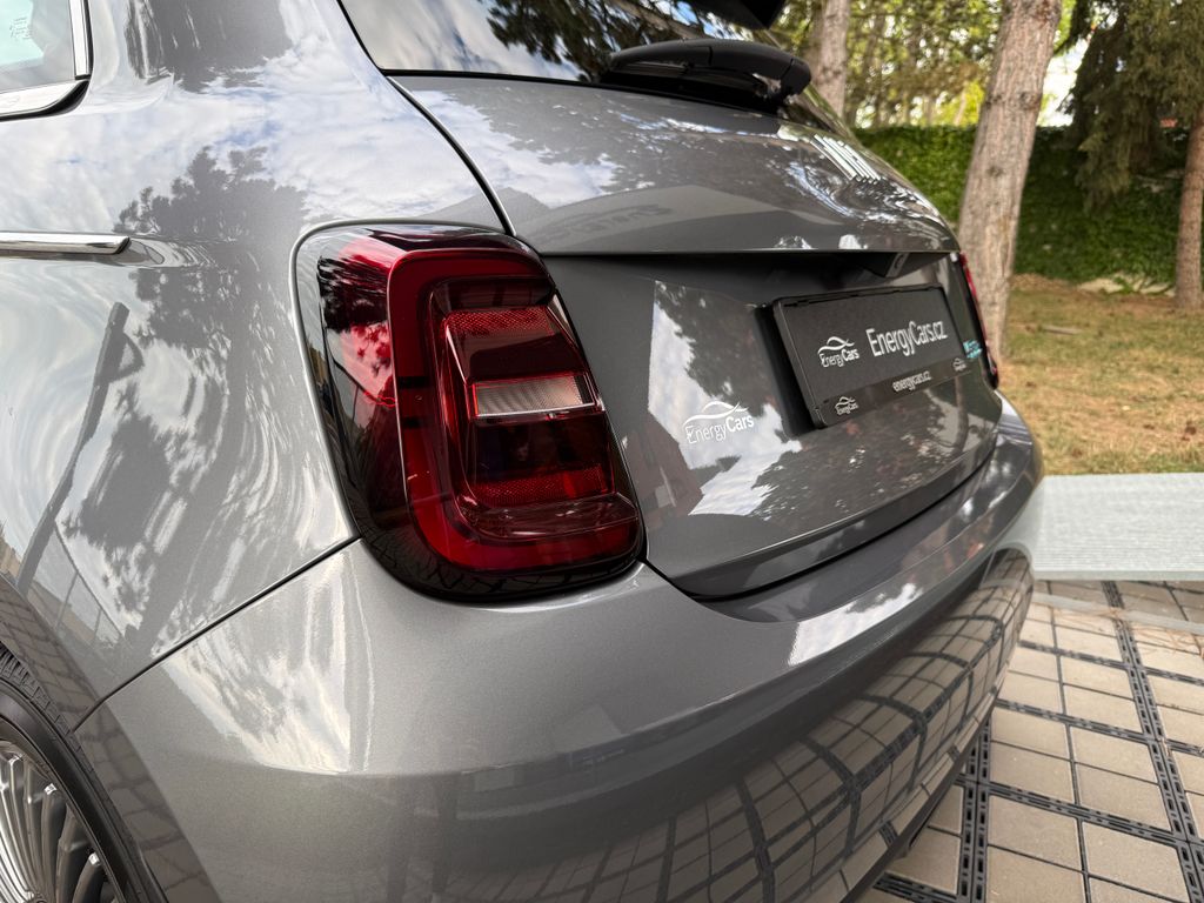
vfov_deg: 56.8
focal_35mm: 24
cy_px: 452
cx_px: 602
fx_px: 835
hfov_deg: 71.6
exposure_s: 1/342
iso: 80
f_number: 1.78
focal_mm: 6.76
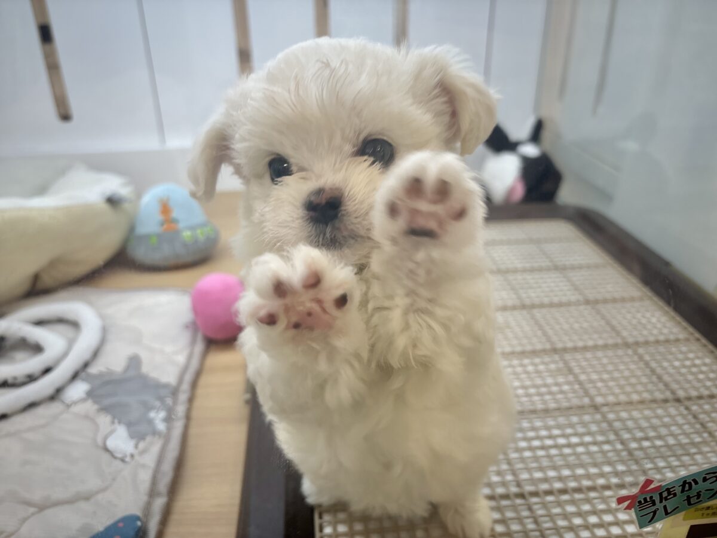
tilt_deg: -26.9
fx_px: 539
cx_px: 358
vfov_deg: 53.1
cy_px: 269
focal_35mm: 26
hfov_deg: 67.3
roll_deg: +2.3
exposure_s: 1/100
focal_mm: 5.96
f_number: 1.6
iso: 64
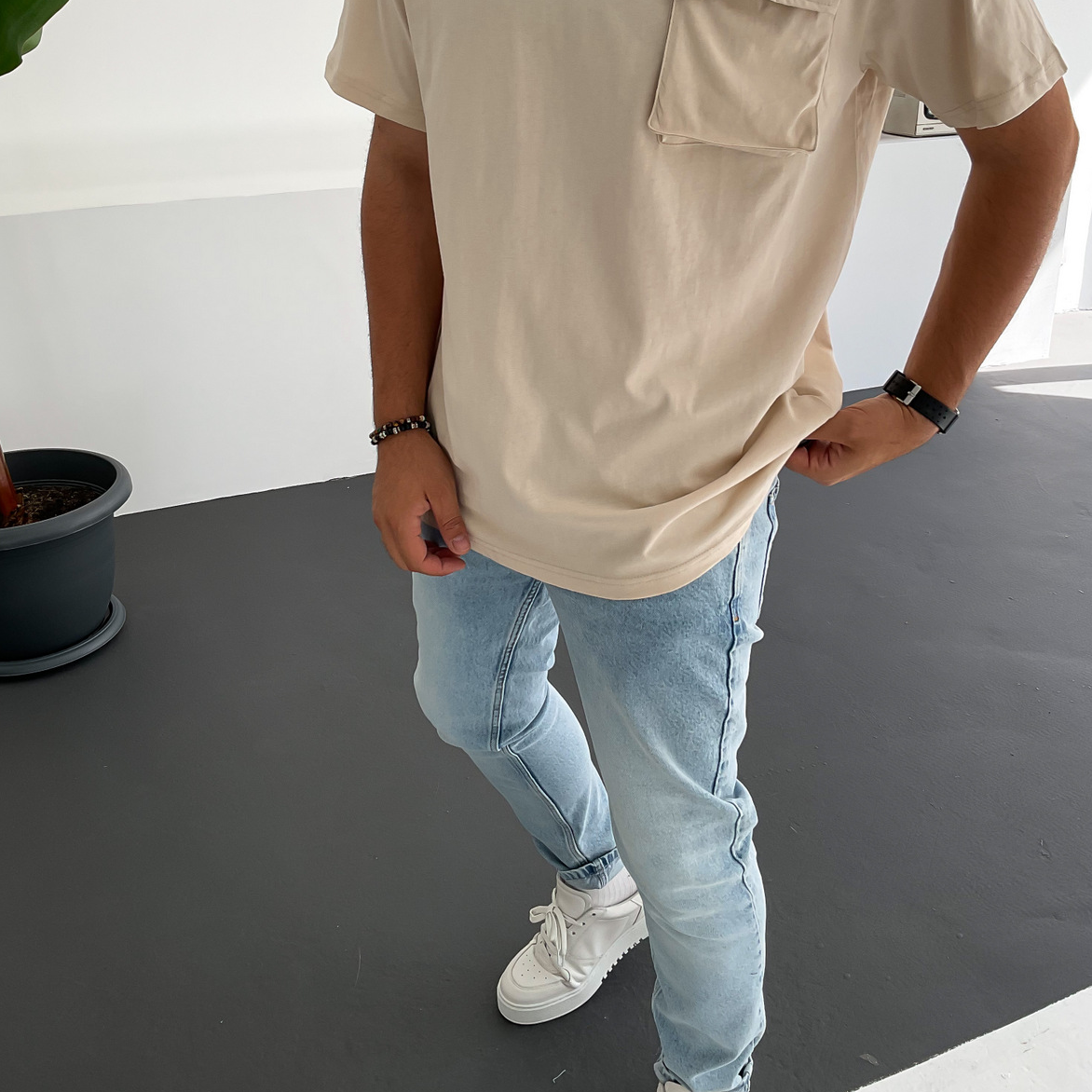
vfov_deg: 46.9
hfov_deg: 47.2
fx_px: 1249
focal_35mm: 35
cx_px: 542
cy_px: 419
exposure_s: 1/140
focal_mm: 3
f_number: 1.8
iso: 16
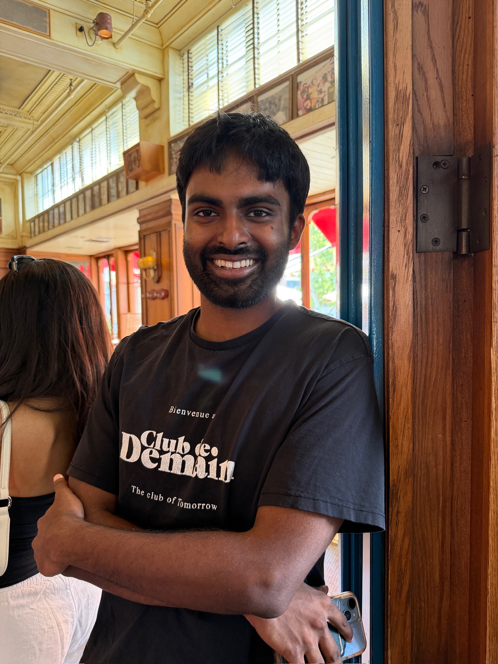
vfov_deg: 71.6
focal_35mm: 24
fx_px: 460
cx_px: 249
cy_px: 332
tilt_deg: -1.5
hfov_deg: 56.8
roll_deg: +1.0
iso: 320
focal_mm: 6.76
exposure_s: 1/60
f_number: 1.78
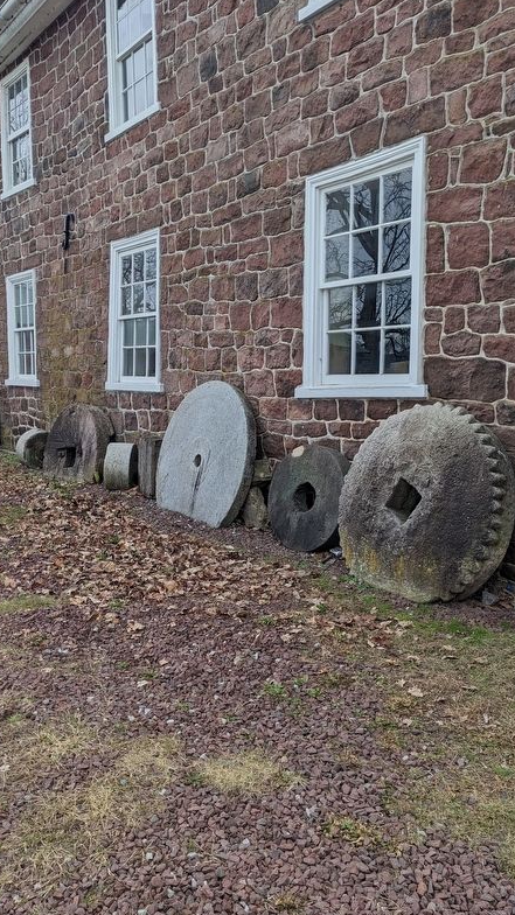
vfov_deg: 64.3
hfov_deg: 38.9
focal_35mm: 30
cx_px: 241
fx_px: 728
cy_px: 455
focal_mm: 4.38
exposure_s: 1/731
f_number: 1.73
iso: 31
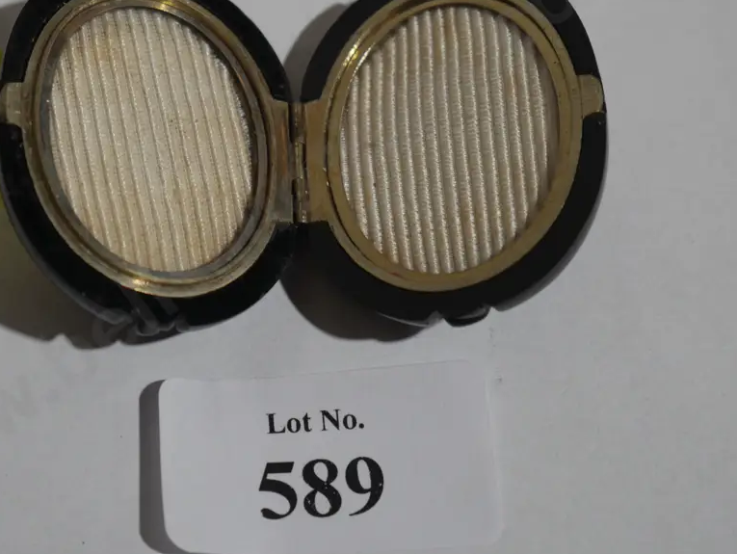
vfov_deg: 16.2
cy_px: 214
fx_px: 1939
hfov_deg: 21.5
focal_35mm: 91
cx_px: 268
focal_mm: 34
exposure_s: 1/80
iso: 320
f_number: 5.4
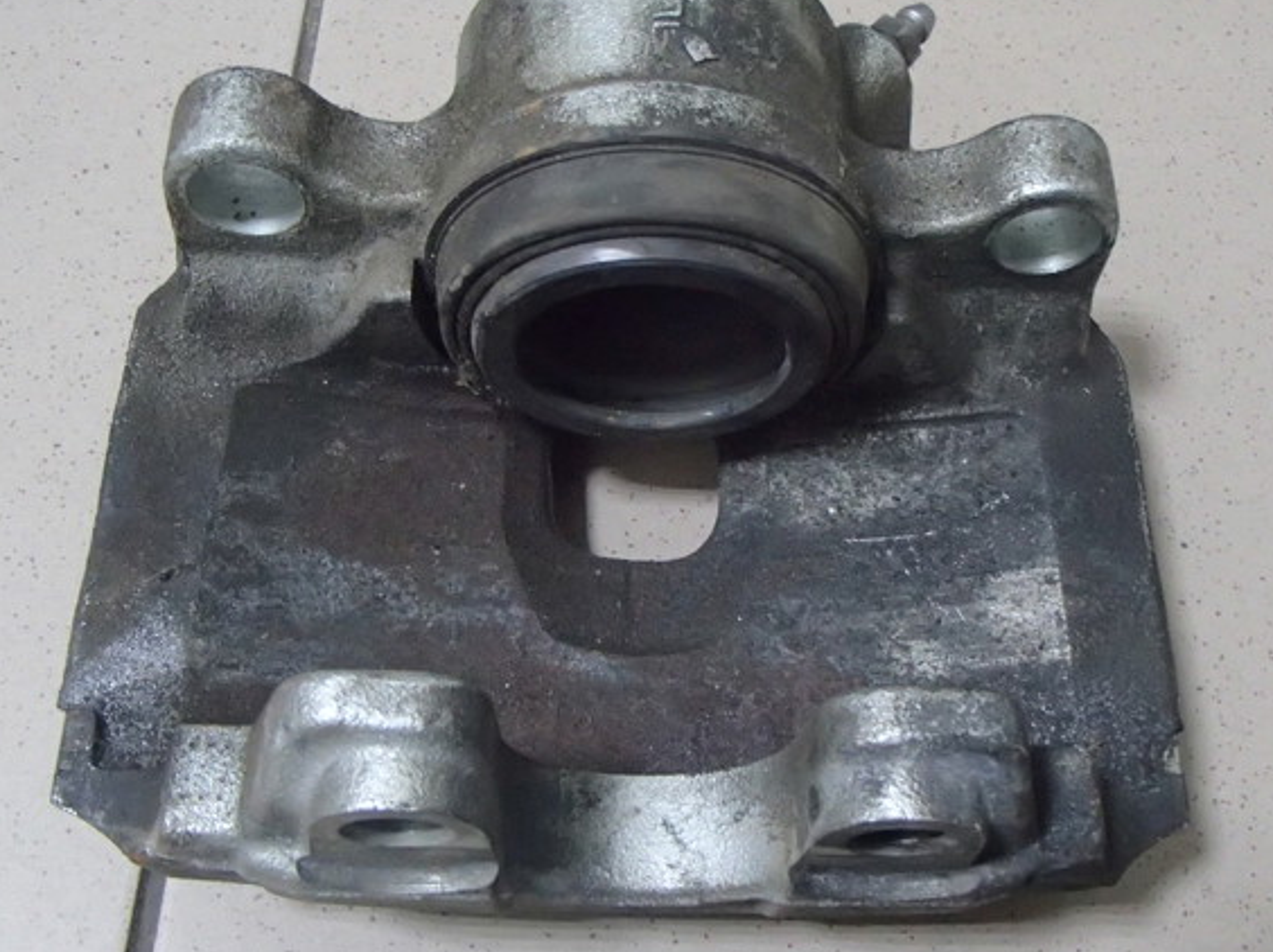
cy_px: 455
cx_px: 679
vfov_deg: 34.3
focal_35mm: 42
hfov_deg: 44.8
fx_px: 1543
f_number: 4.7
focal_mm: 6.64
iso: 1600
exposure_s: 1/20
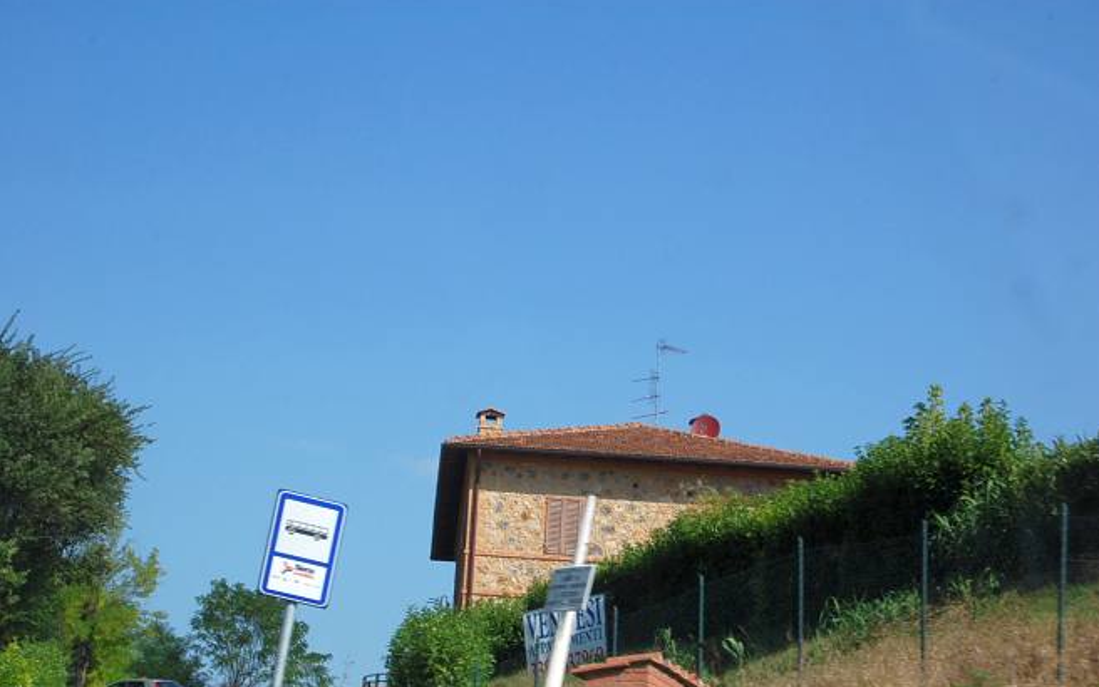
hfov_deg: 24.5
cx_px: 551
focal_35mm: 85
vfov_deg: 15.5
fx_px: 2531
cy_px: 360
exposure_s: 1/250
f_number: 10
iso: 200
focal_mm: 55
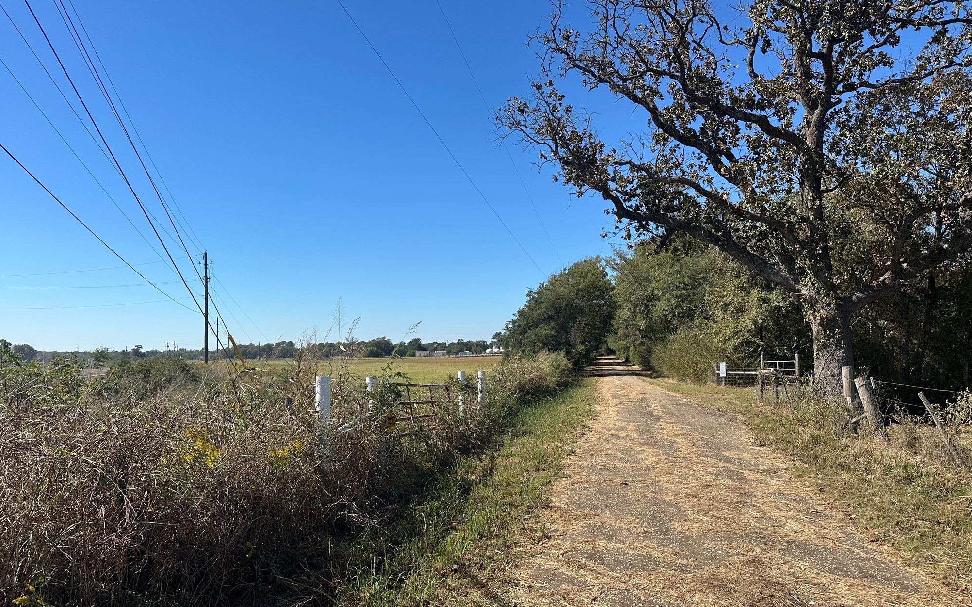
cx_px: 486
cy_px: 321
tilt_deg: +2.5
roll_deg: -1.2
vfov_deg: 47.6
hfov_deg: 70.4
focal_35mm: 26
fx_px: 689
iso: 80
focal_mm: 6.86
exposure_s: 1/5000
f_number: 1.78
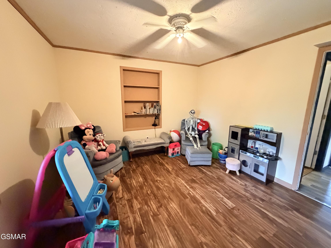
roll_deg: +0.5
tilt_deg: -11.3
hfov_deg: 102.1
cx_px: 166
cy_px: 124
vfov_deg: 85.7
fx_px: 134
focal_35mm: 14
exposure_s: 1/60
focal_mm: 2.22
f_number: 2.2
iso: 1250
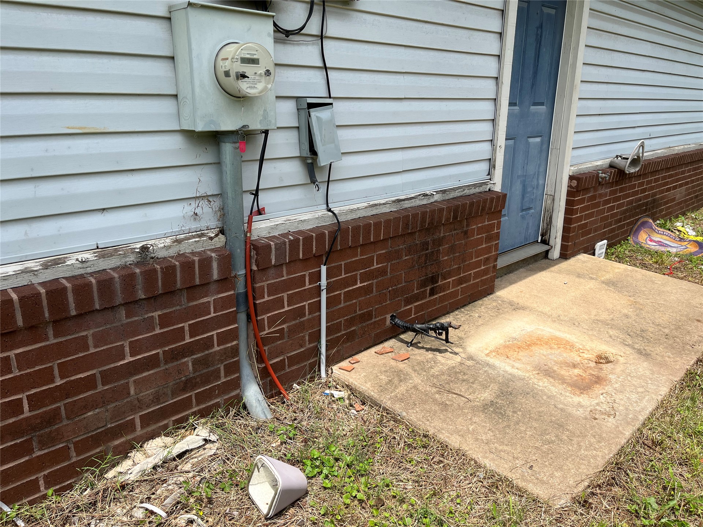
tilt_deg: -17.5
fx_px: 528
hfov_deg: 67.3
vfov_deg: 53.1
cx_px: 352
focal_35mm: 26
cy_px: 264
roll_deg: -0.3
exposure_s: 1/2358
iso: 50
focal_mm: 5.1
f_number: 1.6
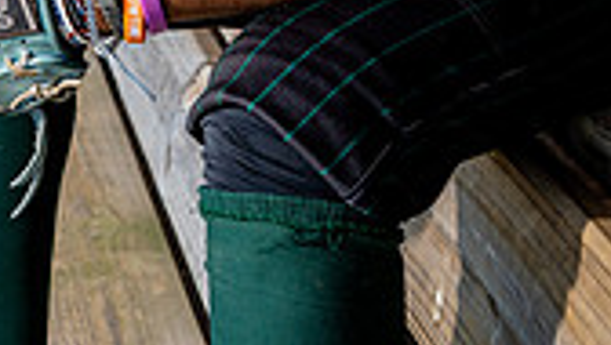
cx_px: 113
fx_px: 1590
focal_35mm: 98
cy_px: -432
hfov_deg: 21.5
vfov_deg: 10.9
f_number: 5
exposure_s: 1/250
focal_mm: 35
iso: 200
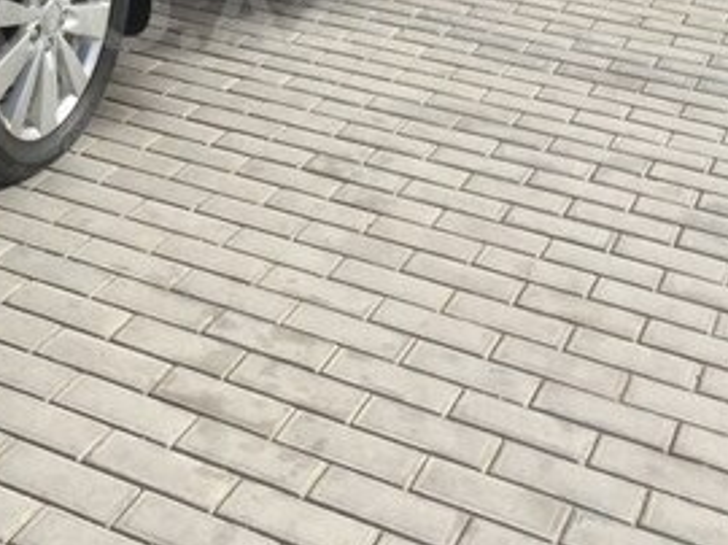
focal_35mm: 71
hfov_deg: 26.5
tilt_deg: -19.7
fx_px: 1492
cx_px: 75
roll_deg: -1.4
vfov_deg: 20.1
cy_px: 9
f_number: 2.2
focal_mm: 4.15
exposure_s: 1/631
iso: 32
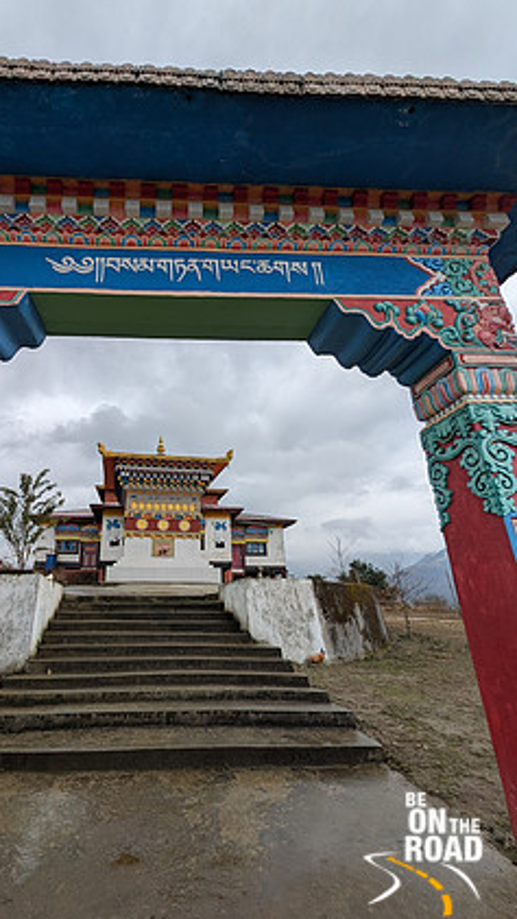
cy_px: 461
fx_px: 341
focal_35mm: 14
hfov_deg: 72.1
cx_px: 171
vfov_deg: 106.8
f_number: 1.95
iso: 44
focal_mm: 2.23
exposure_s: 1/847
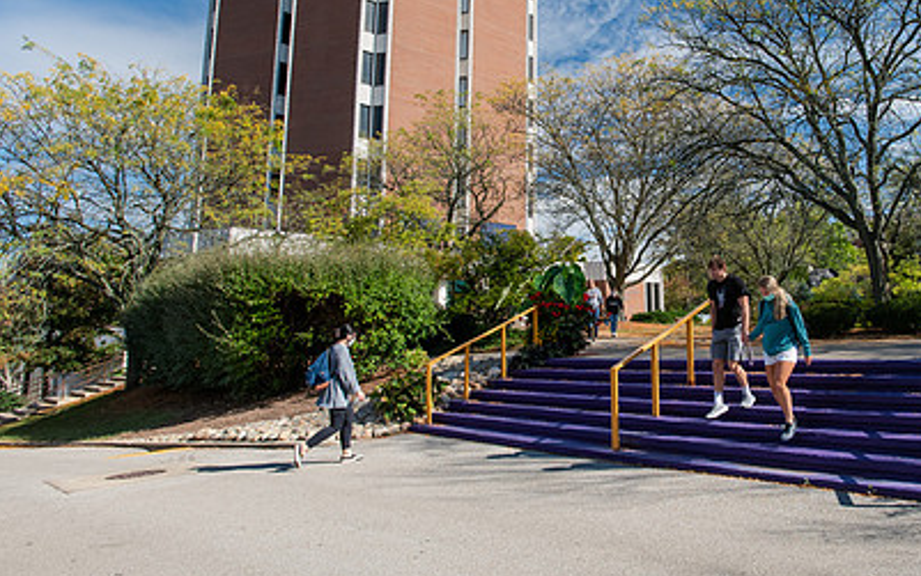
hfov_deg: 64.4
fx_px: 703
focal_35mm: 28
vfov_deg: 44.3
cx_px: 627
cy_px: 221
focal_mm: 19
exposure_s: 1/320
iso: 500
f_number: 7.1
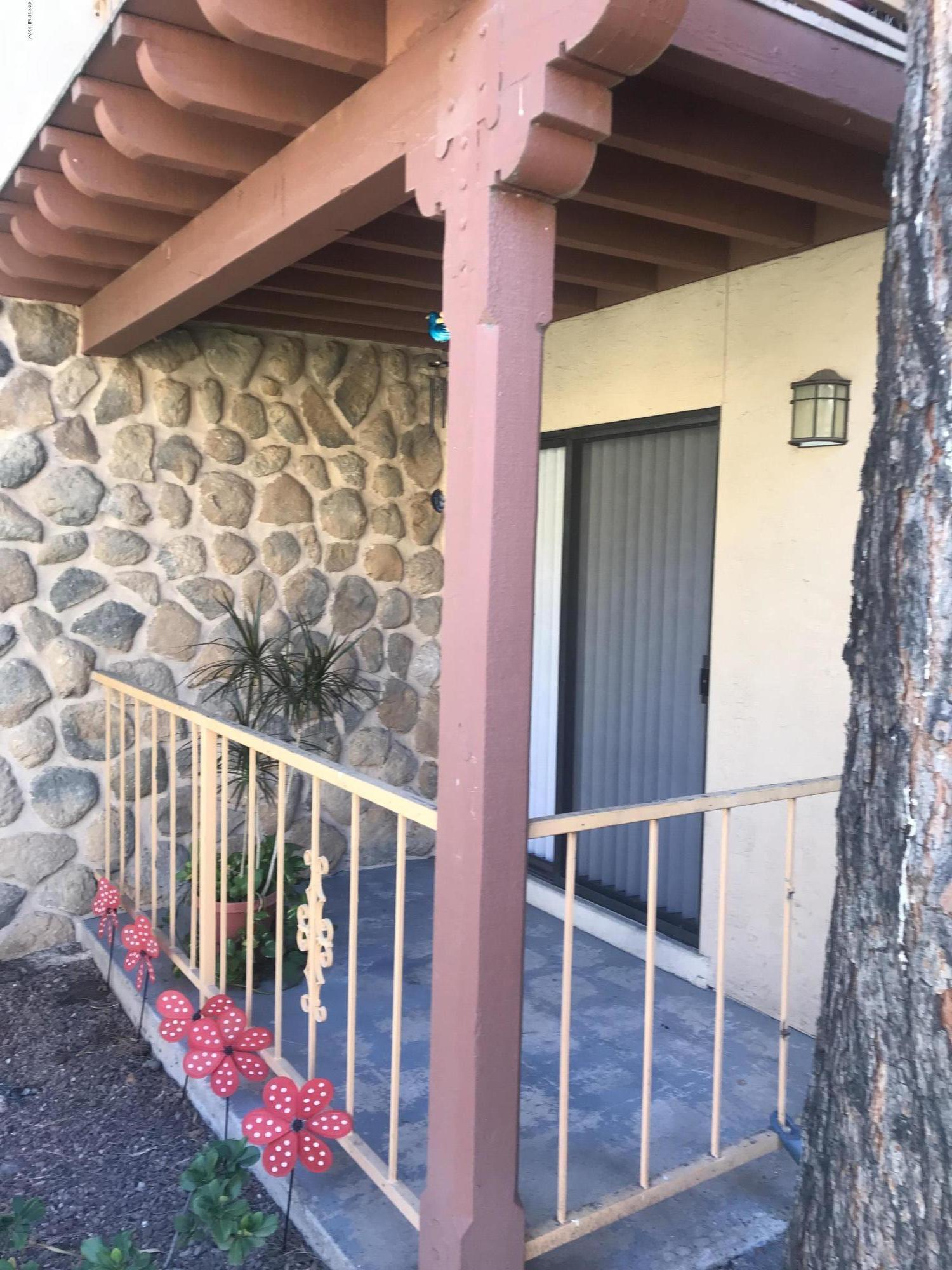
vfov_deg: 63.4
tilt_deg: -2.6
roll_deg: -0.9
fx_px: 1027
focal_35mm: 28
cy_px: 635
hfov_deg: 49.7
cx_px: 476
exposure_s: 1/60
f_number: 1.8
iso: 32
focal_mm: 3.99
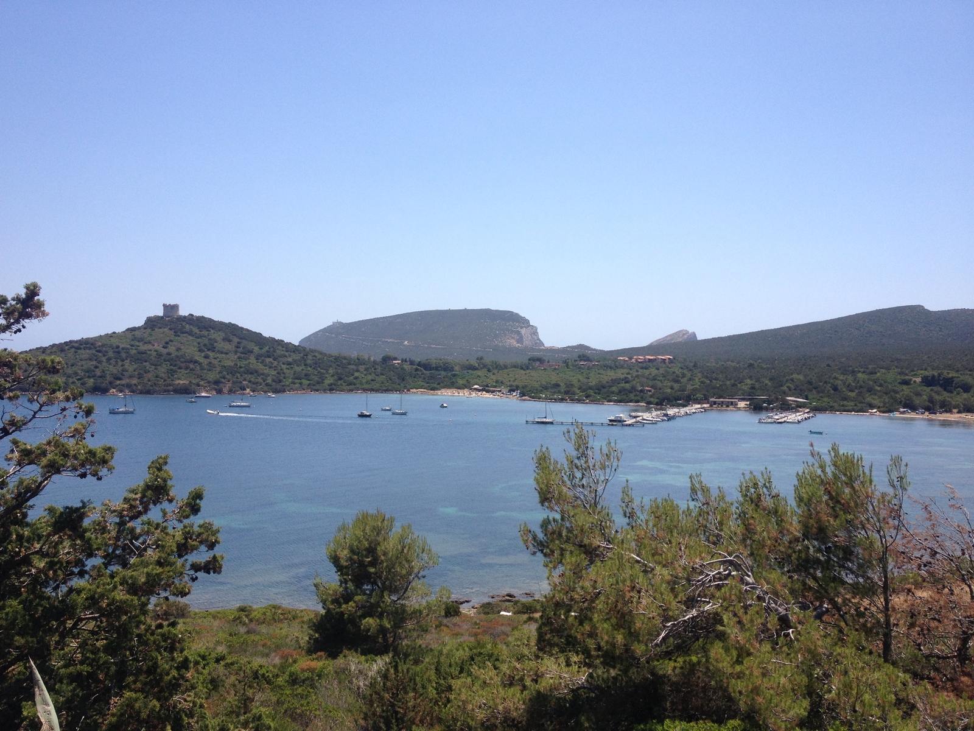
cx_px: 487
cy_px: 366
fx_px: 985
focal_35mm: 35
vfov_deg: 40.7
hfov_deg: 52.6
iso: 50
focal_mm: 4.28
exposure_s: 1/1972
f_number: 2.4
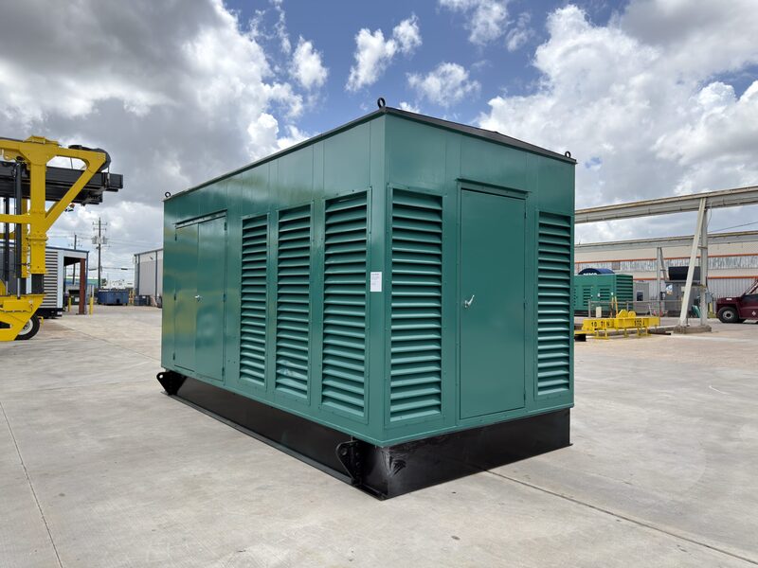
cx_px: 379
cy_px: 284
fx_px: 526
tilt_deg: +2.3
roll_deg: -0.6
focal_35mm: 24
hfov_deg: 71.6
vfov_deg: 56.8
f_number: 1.78
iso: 80
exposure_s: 1/3717
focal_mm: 6.76
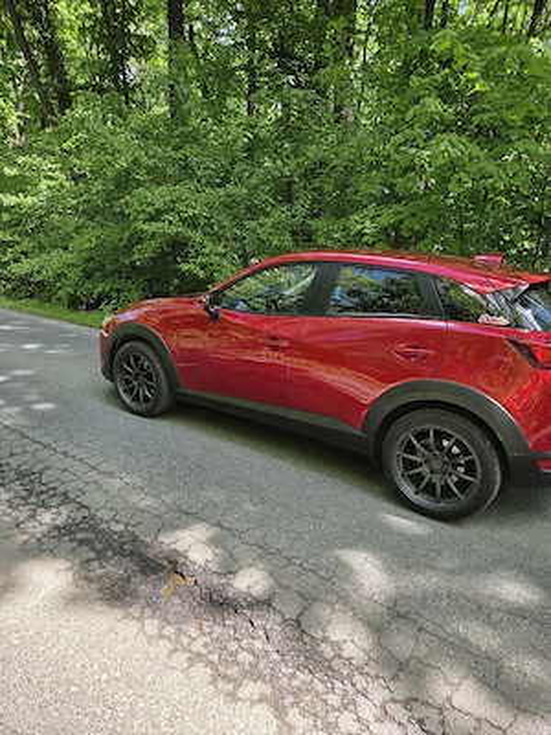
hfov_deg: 58.9
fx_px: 488
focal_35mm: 23
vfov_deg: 73.9
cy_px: 368
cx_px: 276
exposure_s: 1/1250
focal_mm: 5.4
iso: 80
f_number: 1.8
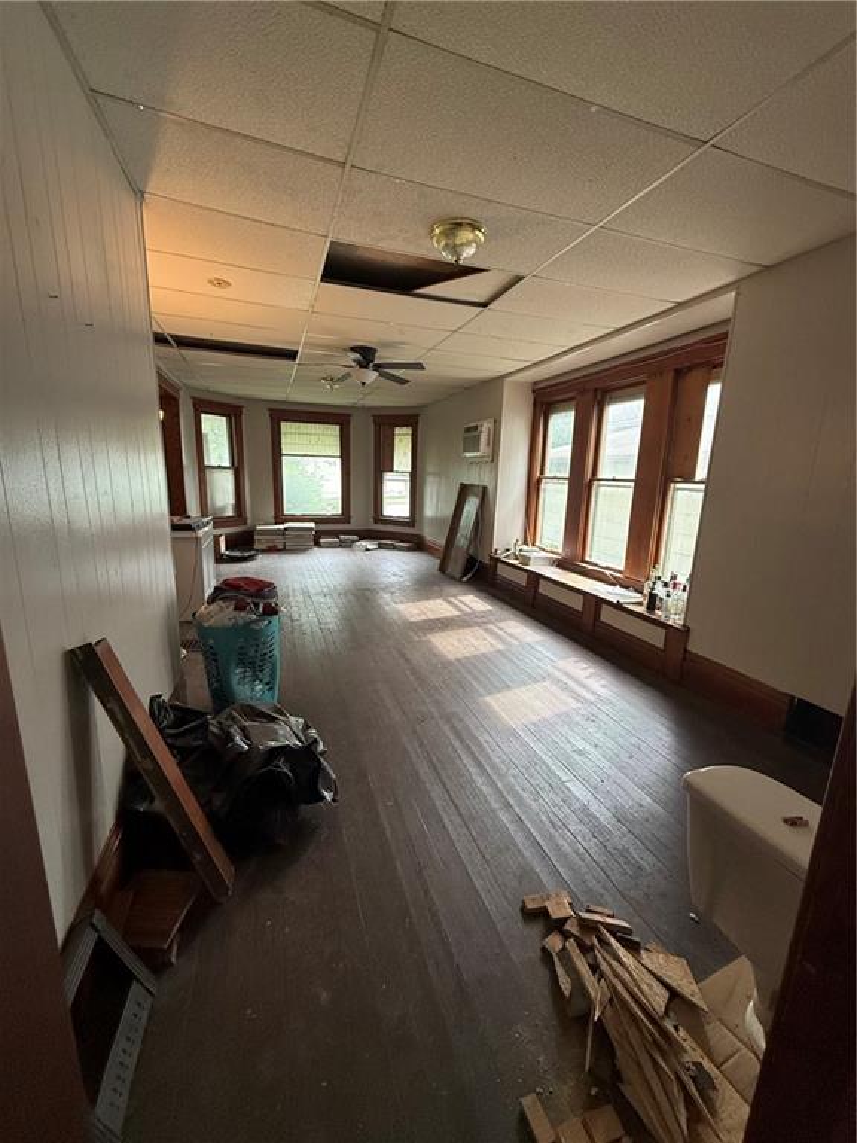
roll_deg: -1.5
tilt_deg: -10.1
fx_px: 462
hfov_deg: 85.7
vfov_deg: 102.1
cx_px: 428
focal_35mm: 14
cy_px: 572
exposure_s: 1/120
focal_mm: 2.22
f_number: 2.2
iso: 200
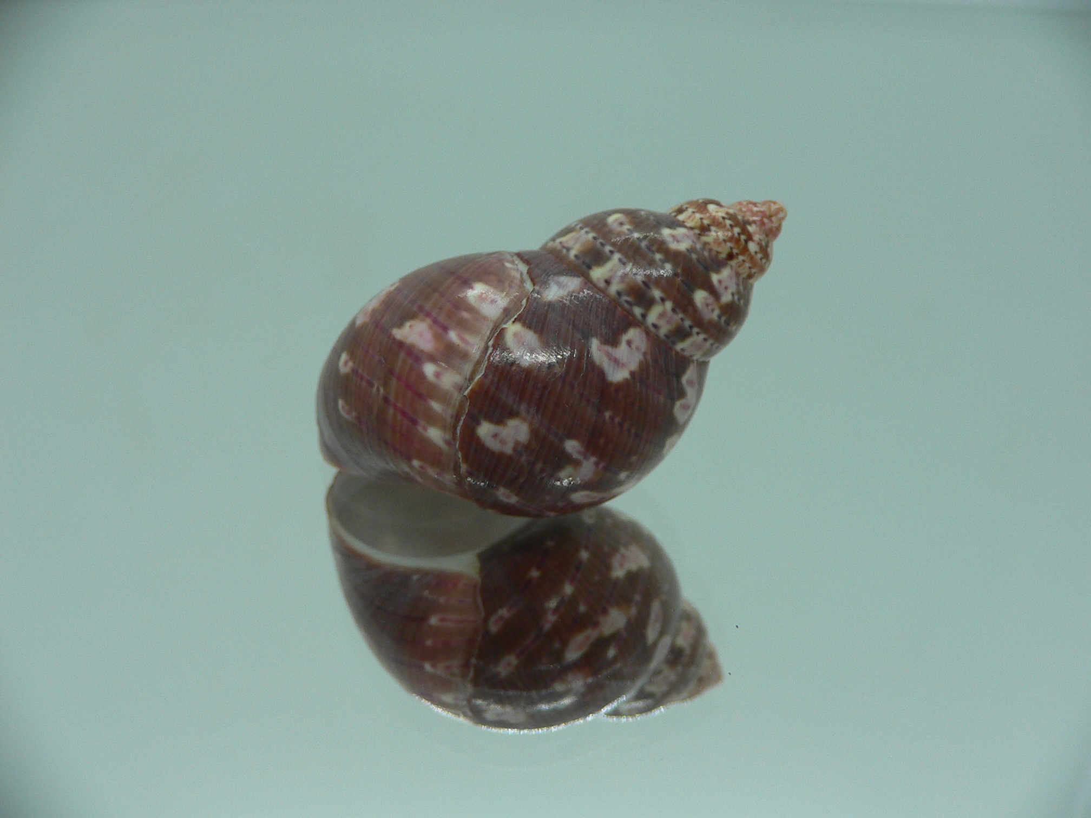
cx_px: 546
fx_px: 1103
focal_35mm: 35
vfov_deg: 40.7
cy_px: 409
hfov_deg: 52.6
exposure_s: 1/60
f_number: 2.8
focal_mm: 4.6
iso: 80
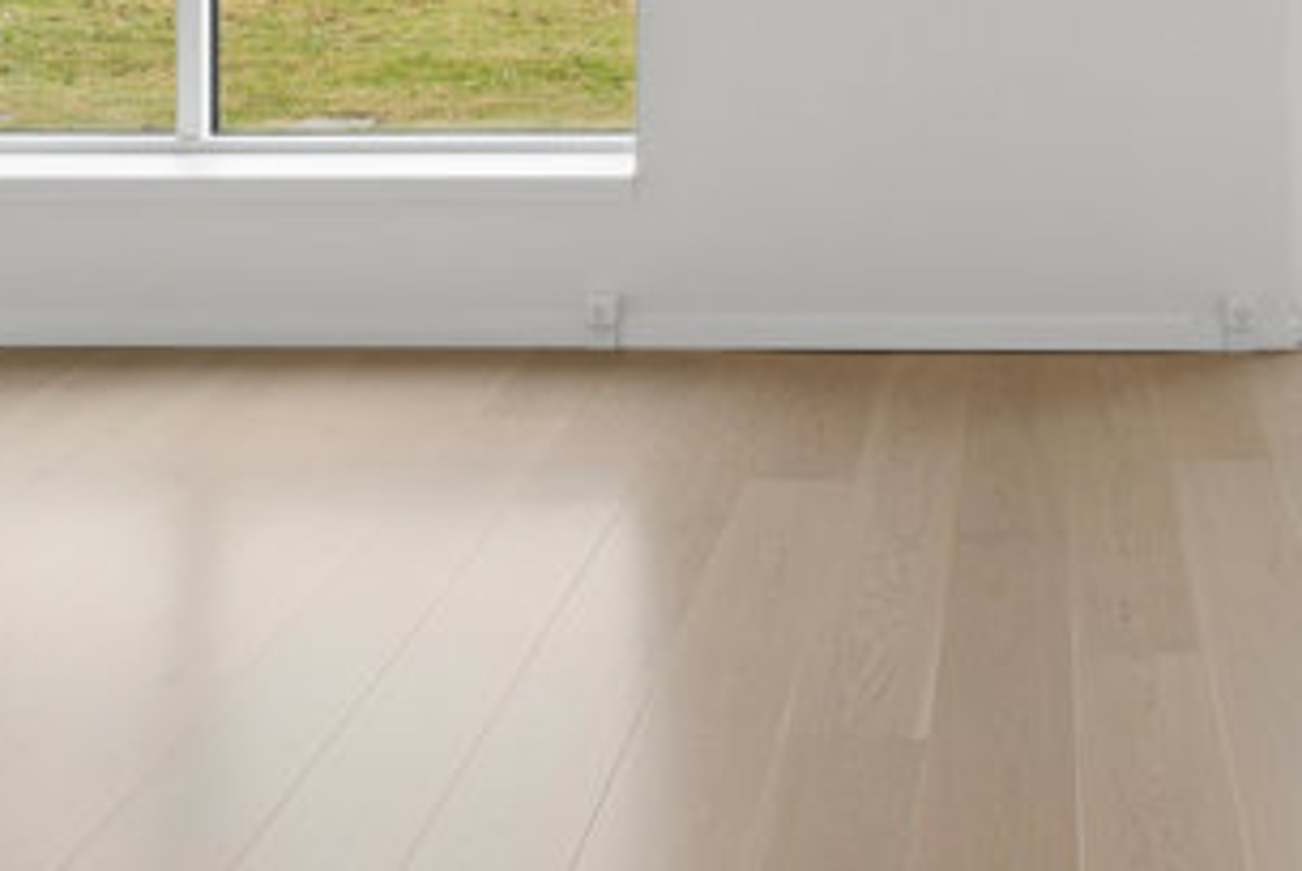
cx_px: 1131
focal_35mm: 57
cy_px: -177
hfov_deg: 33.5
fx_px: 2062
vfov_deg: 22.0
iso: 200
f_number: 8
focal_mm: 14.5
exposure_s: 1/50
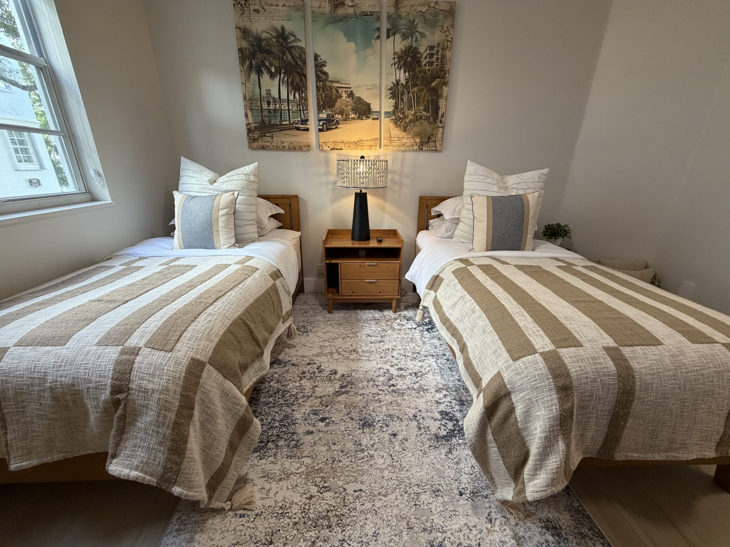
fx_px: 295
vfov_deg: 85.7
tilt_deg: -20.8
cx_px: 365
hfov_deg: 102.1
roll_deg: -0.8
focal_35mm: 14
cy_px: 274
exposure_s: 1/120
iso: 320
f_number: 2.2
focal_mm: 2.22
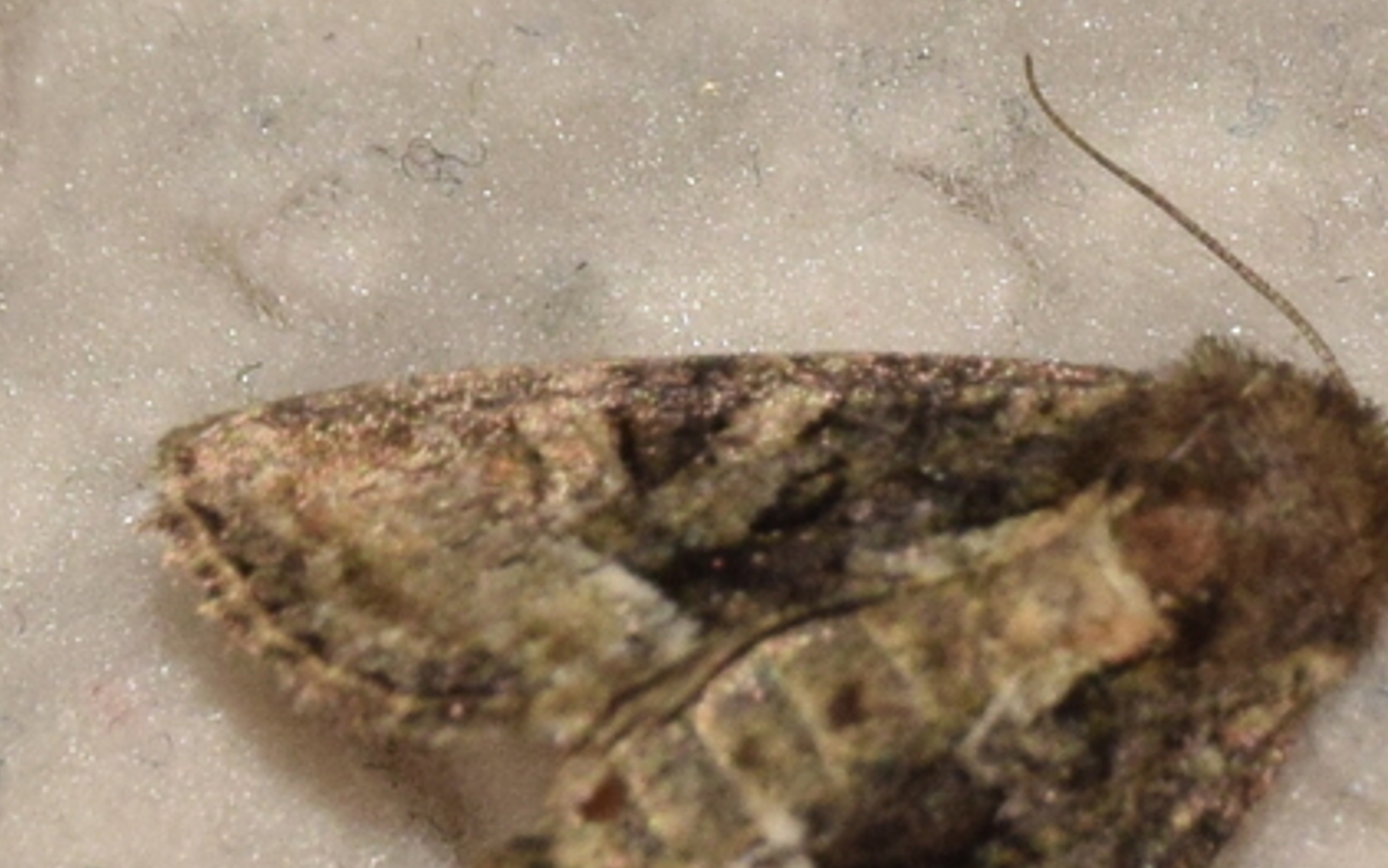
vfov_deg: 2.7
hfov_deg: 4.3
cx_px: 793
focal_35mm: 487
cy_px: 641
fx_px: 18427
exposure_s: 1/160
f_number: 16
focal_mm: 140
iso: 500
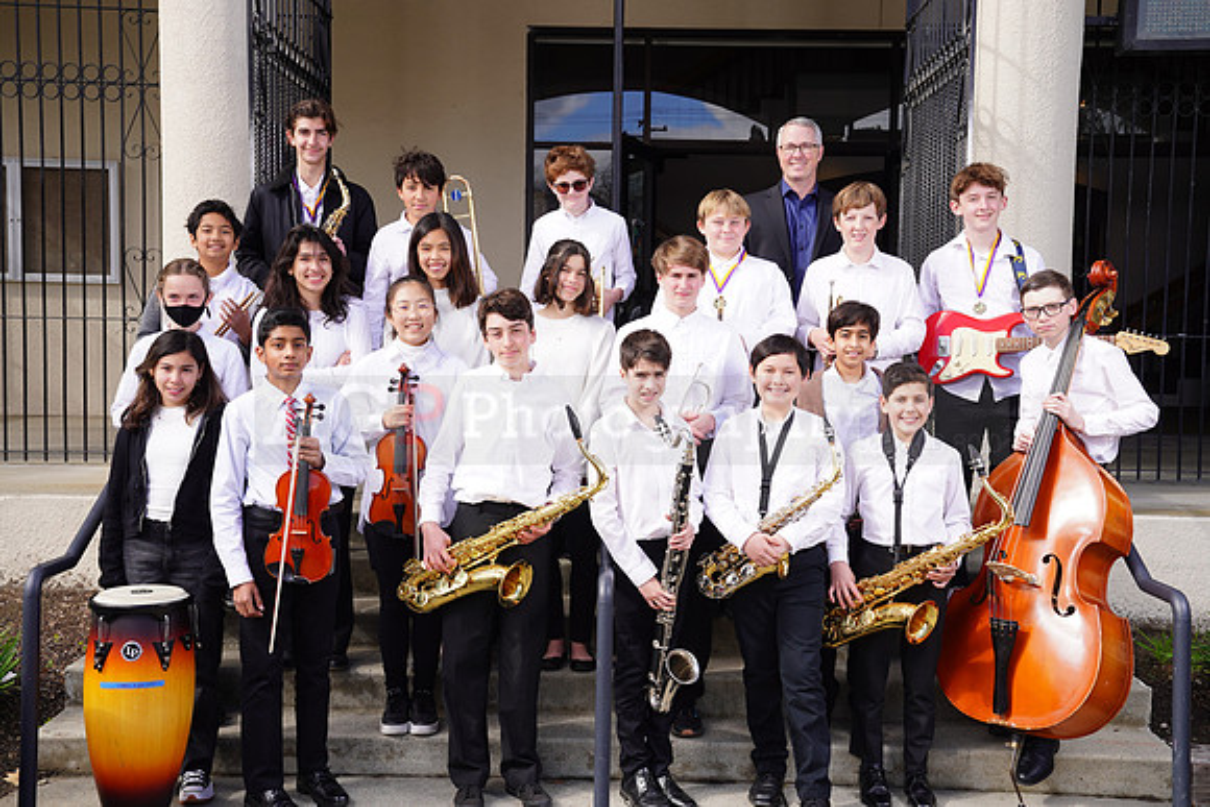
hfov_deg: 45.4
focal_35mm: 43
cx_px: 605
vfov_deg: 31.2
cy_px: 404
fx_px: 1446
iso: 100
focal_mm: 43
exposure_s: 1/200
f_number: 6.3
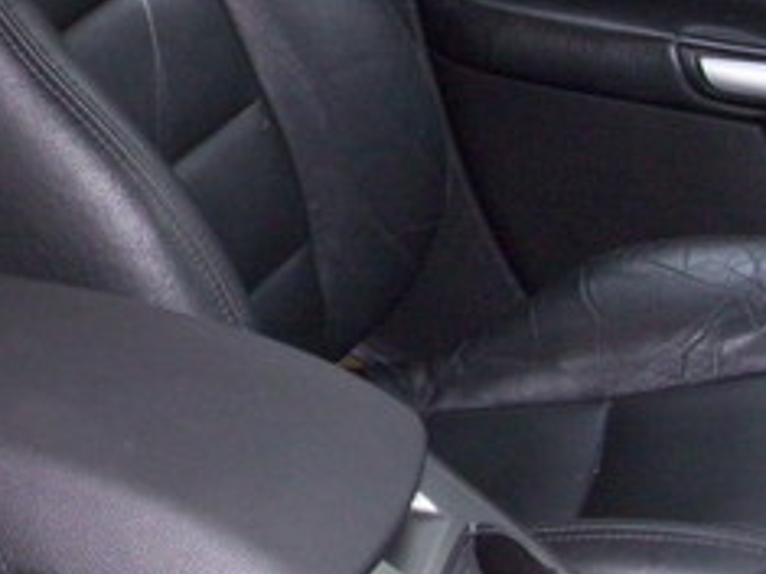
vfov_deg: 13.5
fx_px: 2411
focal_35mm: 109
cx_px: -85
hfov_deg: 17.4
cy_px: 144
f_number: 2.9
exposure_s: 1/40
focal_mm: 5.7
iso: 160
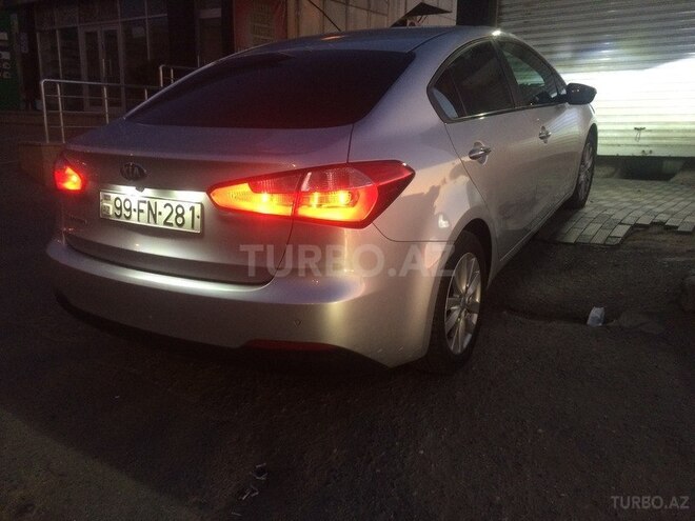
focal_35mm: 29
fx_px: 582
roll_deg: -0.6
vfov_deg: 48.2
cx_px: 348
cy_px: 260
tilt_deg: -11.7
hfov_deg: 61.7
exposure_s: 1/33
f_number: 2.2
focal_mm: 4.15
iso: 250
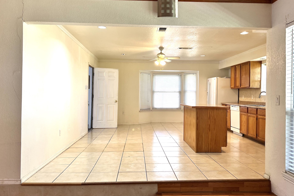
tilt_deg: -0.2
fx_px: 229
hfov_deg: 65.5
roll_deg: -0.6
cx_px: 148
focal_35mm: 28
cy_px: 93
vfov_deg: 46.4
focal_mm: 5.7
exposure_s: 1/120
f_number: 1.5
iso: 125
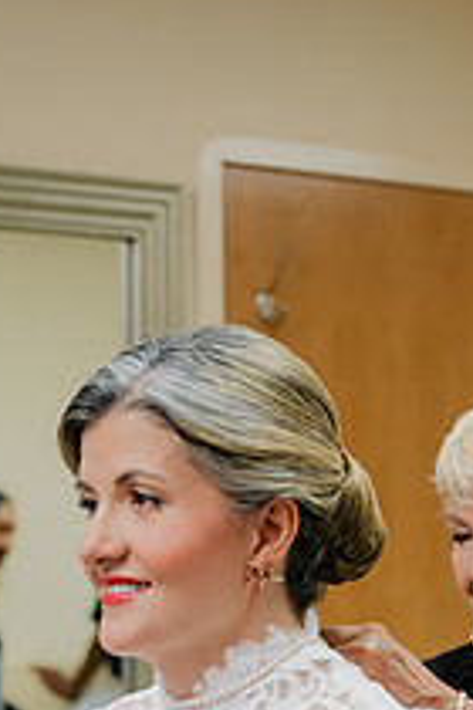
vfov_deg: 19.0
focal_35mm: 105
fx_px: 2069
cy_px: 666
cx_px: 348
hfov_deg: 13.0
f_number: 2.8
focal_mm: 49
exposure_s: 1/500
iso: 1600
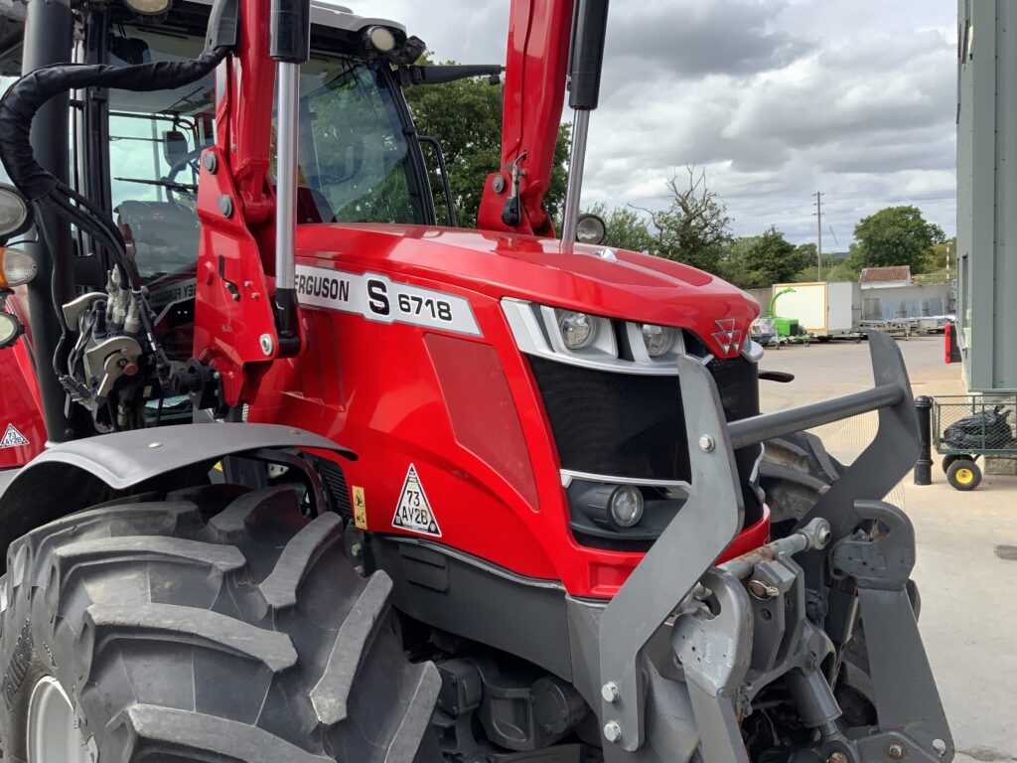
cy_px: 382
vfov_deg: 48.2
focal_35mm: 29
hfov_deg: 61.7
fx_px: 852
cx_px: 508
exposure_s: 1/912
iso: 16
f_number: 1.8
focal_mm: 3
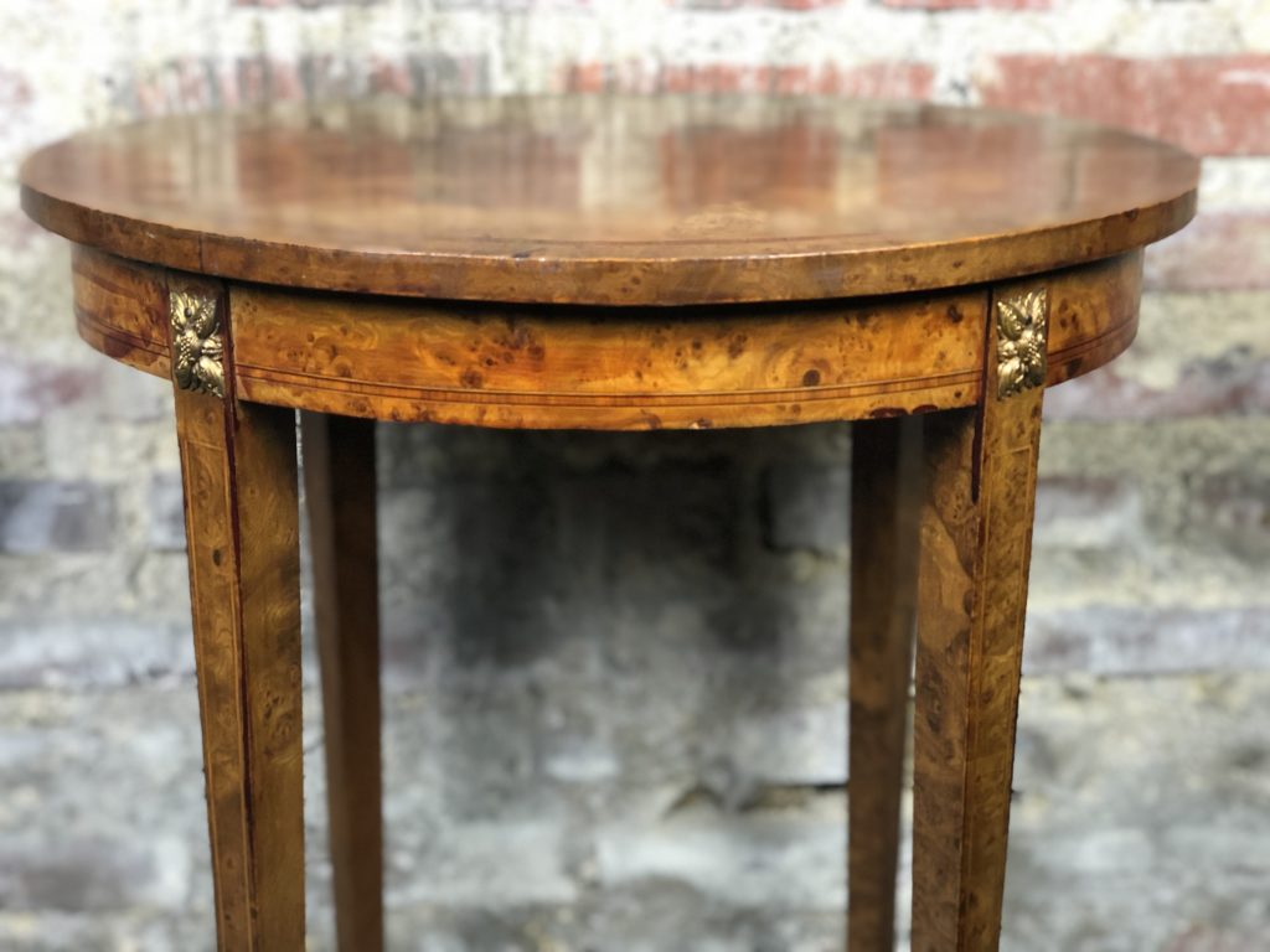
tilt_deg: -19.2
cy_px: 476
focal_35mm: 52
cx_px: 635
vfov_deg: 28.0
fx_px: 1908
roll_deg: +1.4
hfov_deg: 36.8
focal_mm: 6
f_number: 2.4
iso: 160
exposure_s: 1/25
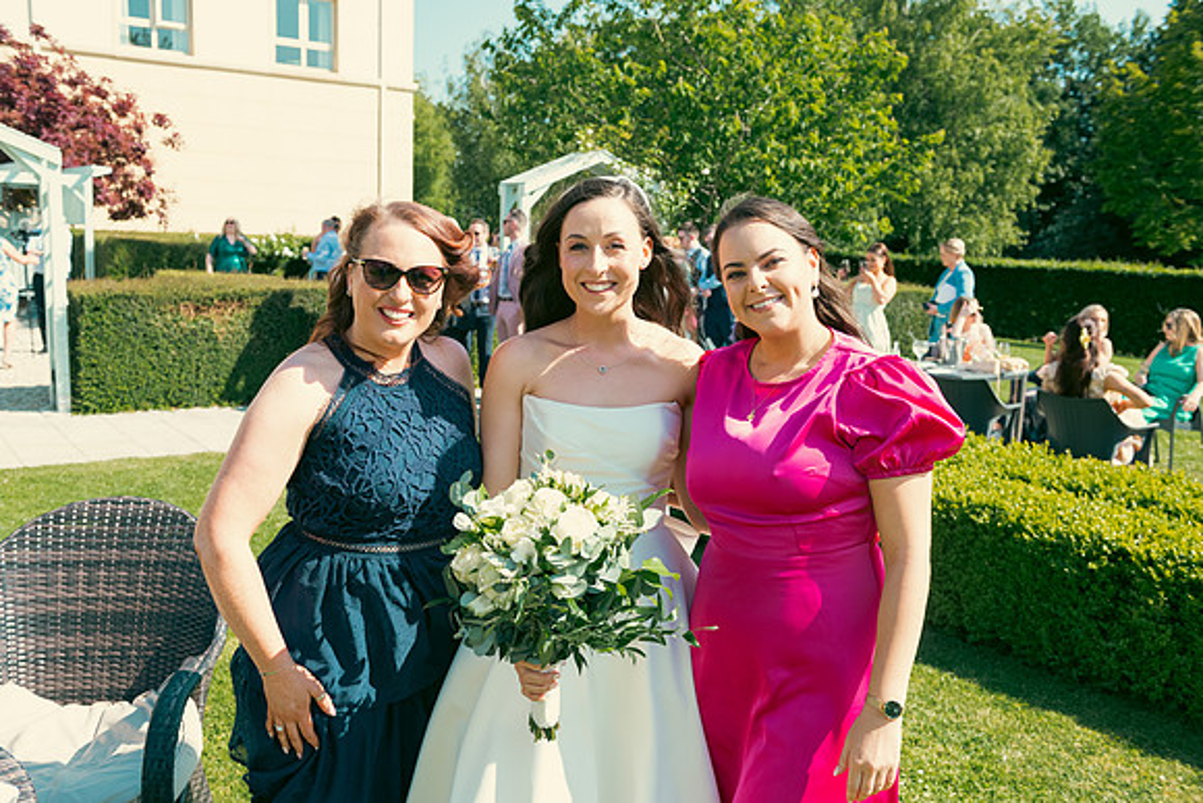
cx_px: 602
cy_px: 402
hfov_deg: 58.7
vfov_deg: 41.1
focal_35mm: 32
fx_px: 1070
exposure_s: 1/400
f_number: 5.6
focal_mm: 32
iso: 200
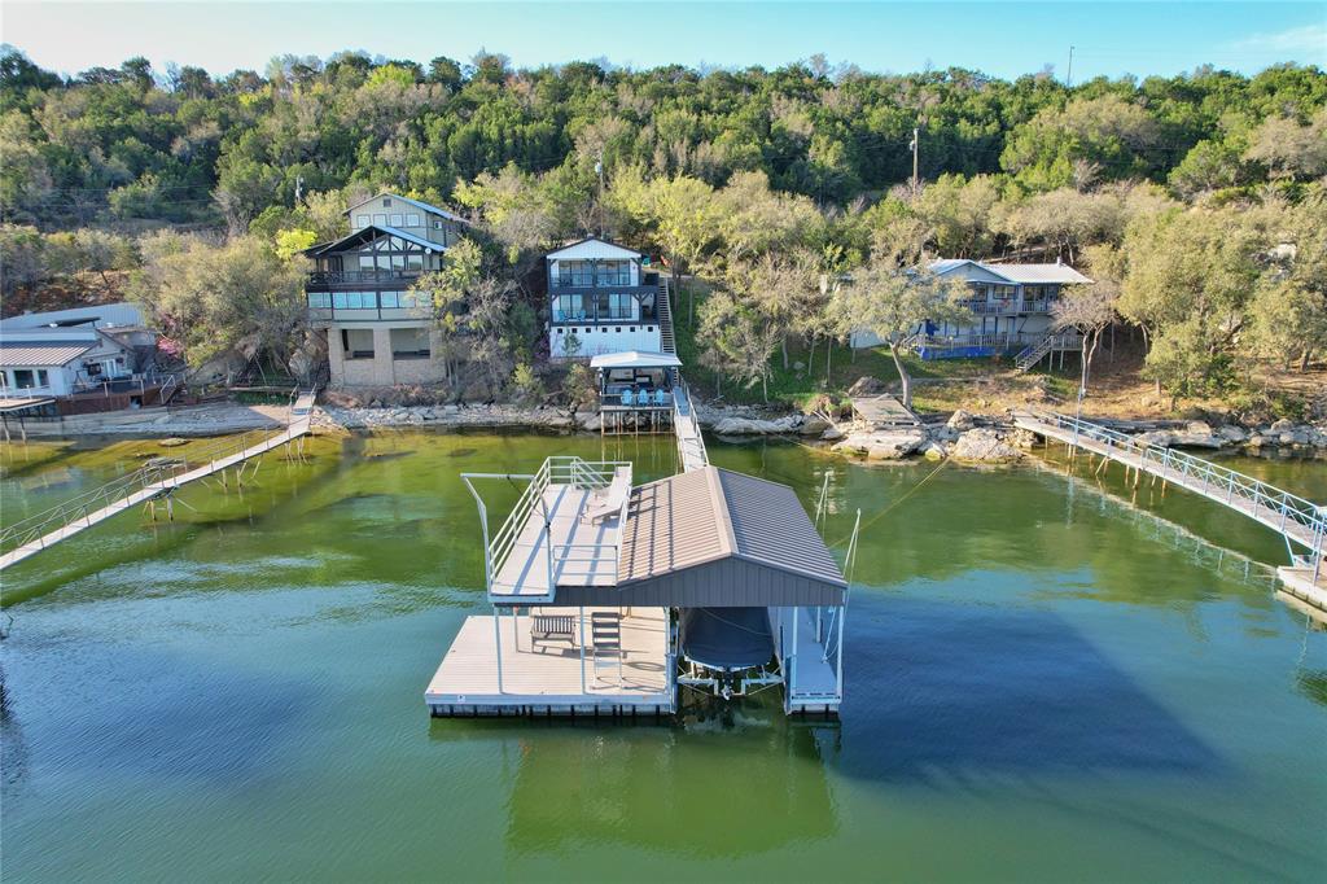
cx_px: 664
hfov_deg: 78.6
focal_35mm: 22
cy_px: 442
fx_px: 811
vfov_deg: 57.2
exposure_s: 1/500
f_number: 2.8
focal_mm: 8.38
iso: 100
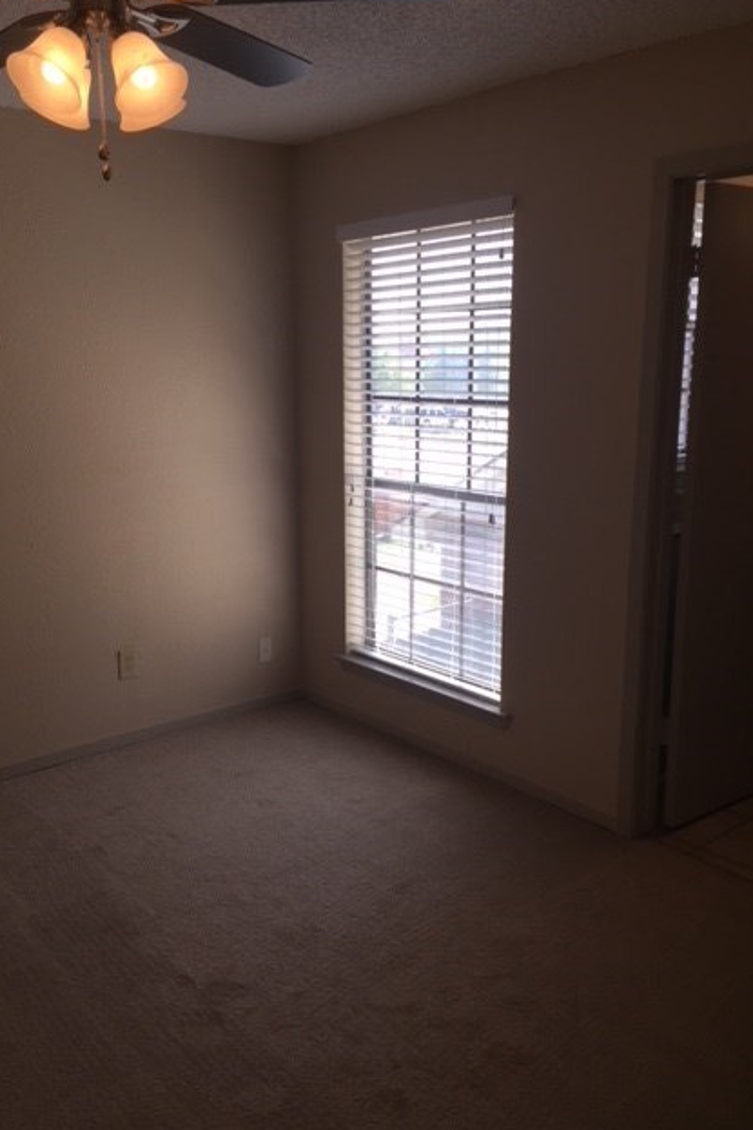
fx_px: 973
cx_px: 328
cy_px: 553
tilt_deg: -9.7
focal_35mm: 31
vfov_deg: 60.3
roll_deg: +0.3
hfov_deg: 42.2
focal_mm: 4.15
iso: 32
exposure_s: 1/185
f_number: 2.2
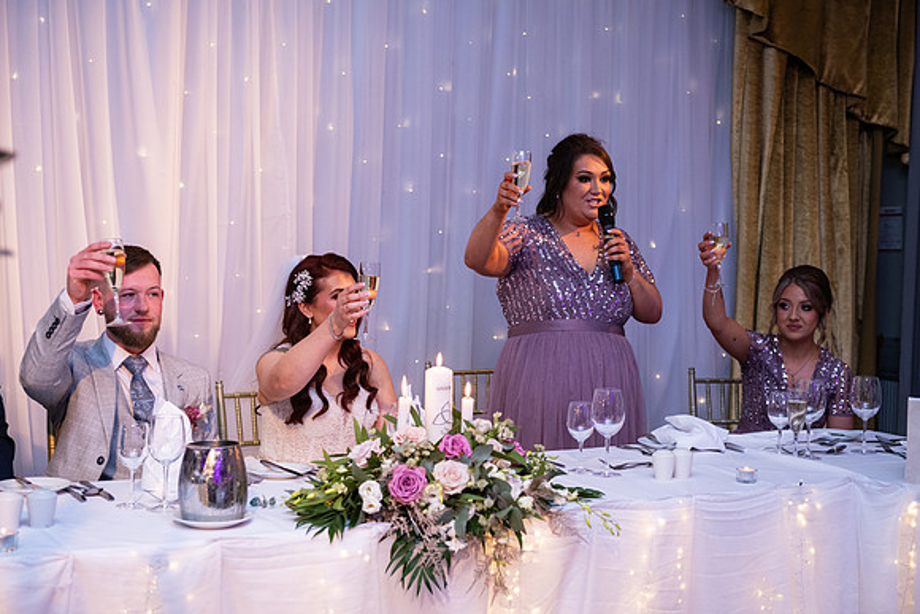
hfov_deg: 38.2
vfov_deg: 26.0
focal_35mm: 52
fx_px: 1329
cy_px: 307
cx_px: 460
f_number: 3.5
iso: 800
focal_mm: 52
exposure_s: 1/160
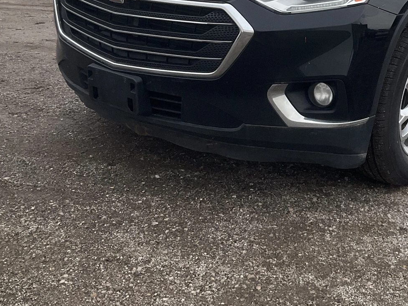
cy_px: 11
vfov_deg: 23.9
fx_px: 695
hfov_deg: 32.2
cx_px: 297
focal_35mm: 59
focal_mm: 3
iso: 25
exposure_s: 1/1730
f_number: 1.8
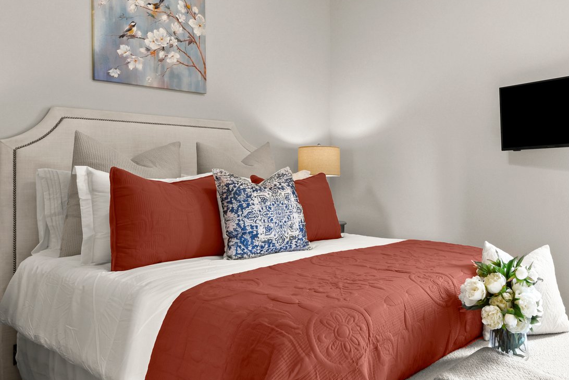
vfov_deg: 43.5
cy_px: 158
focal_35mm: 30
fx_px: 474
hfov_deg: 60.0
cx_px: 392
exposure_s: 1/2.5
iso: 320
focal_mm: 16
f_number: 10
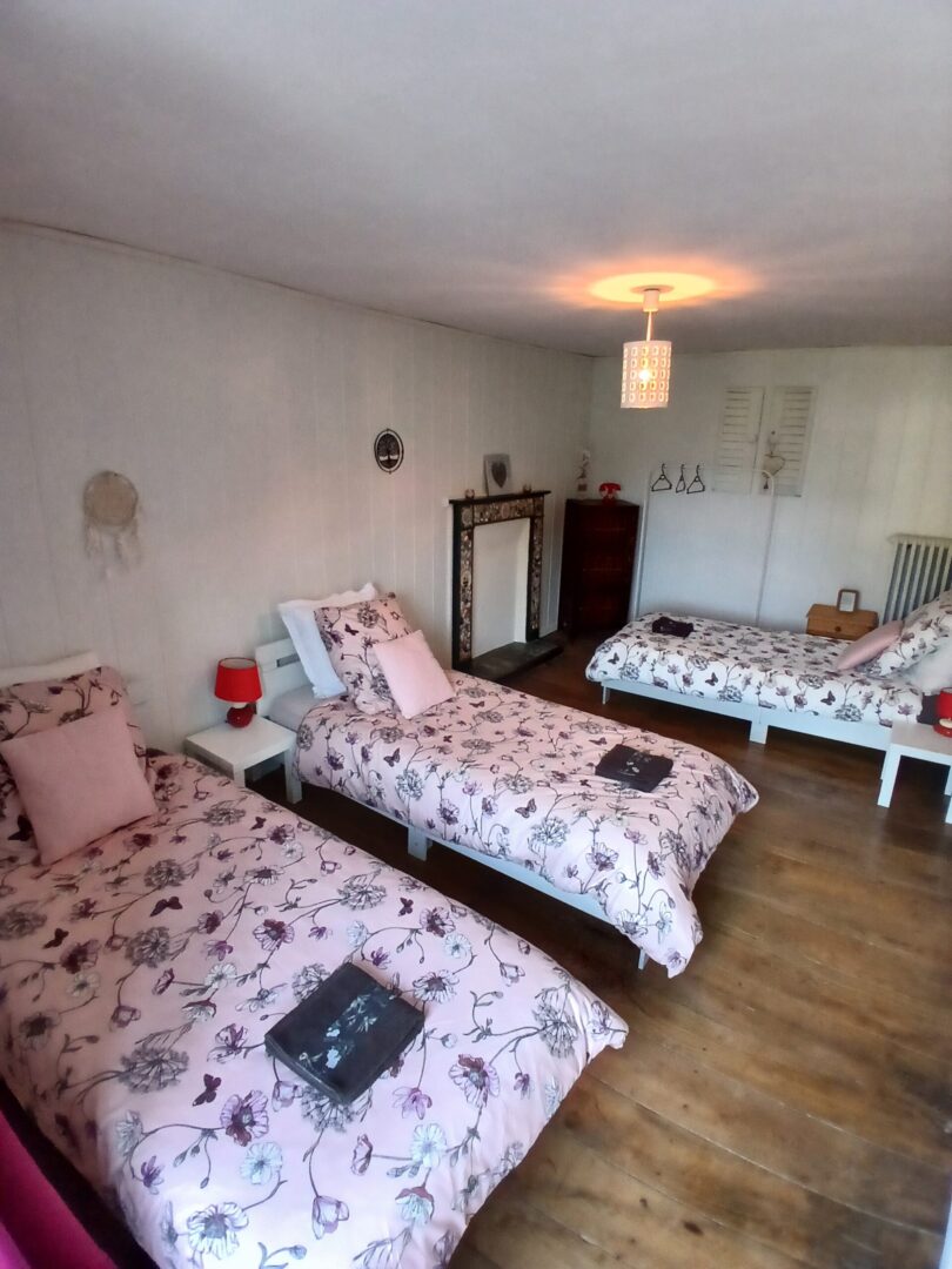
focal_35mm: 17
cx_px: 476
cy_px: 634
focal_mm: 1.4
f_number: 2.2
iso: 200
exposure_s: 1/33.3
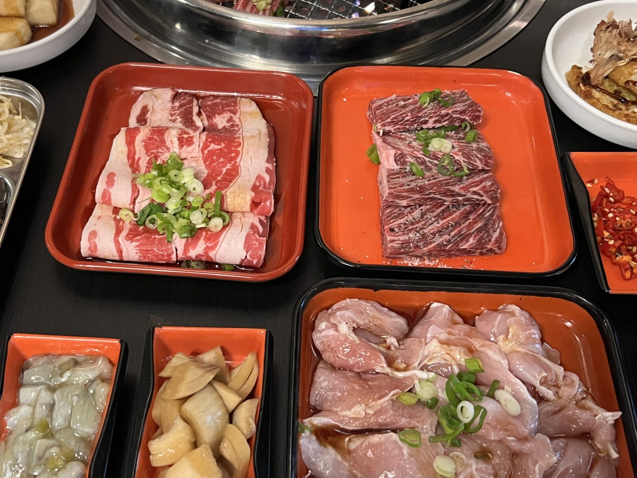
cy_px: 228
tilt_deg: -54.7
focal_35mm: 41
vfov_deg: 35.1
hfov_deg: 45.6
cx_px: 268
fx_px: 755
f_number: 1.5
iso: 500
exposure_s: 1/33
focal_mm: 5.7
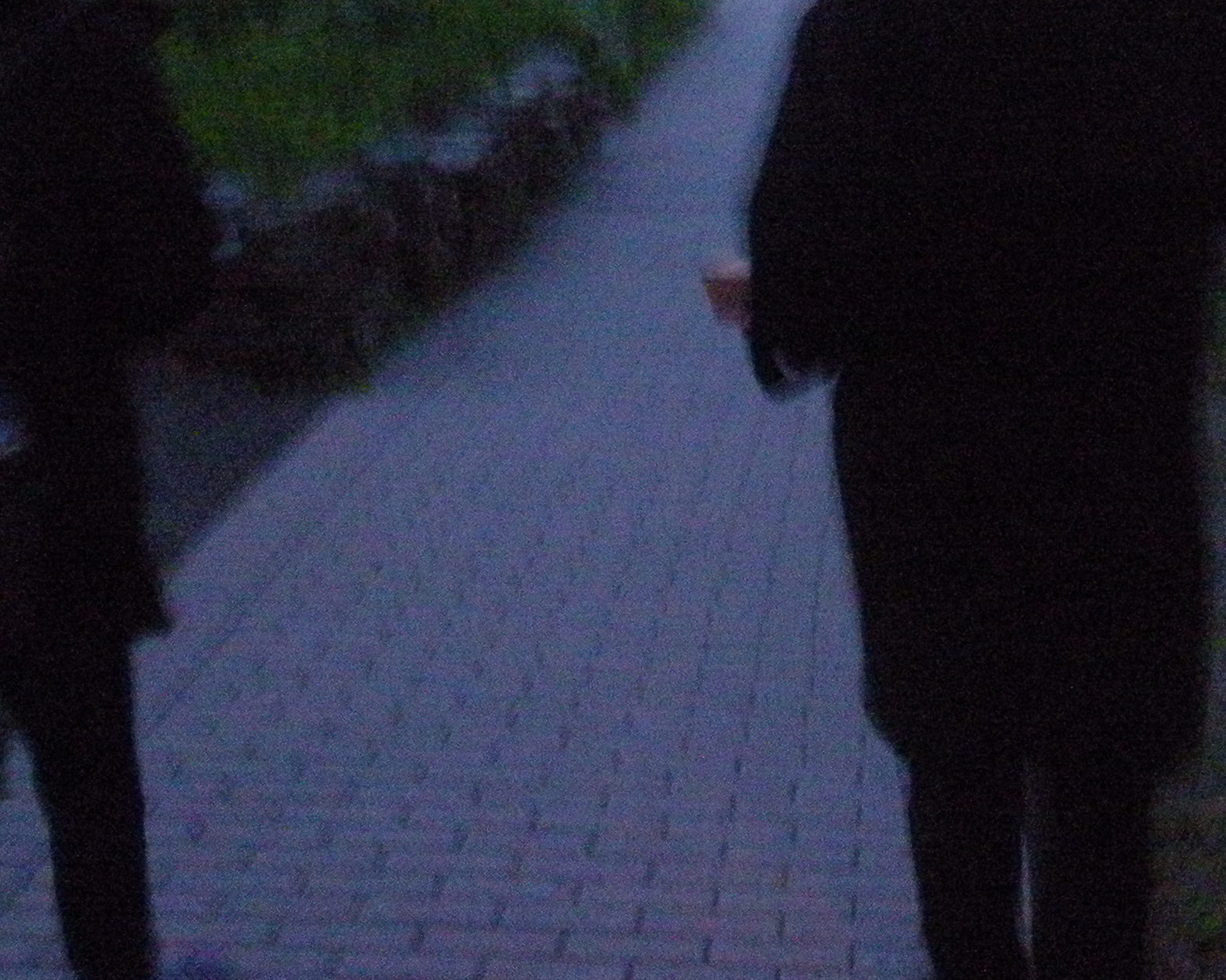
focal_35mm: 81
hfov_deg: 22.8
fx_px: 2939
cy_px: -5
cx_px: 1160
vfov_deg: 18.4
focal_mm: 6.3
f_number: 3.5
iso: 763
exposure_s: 1/8
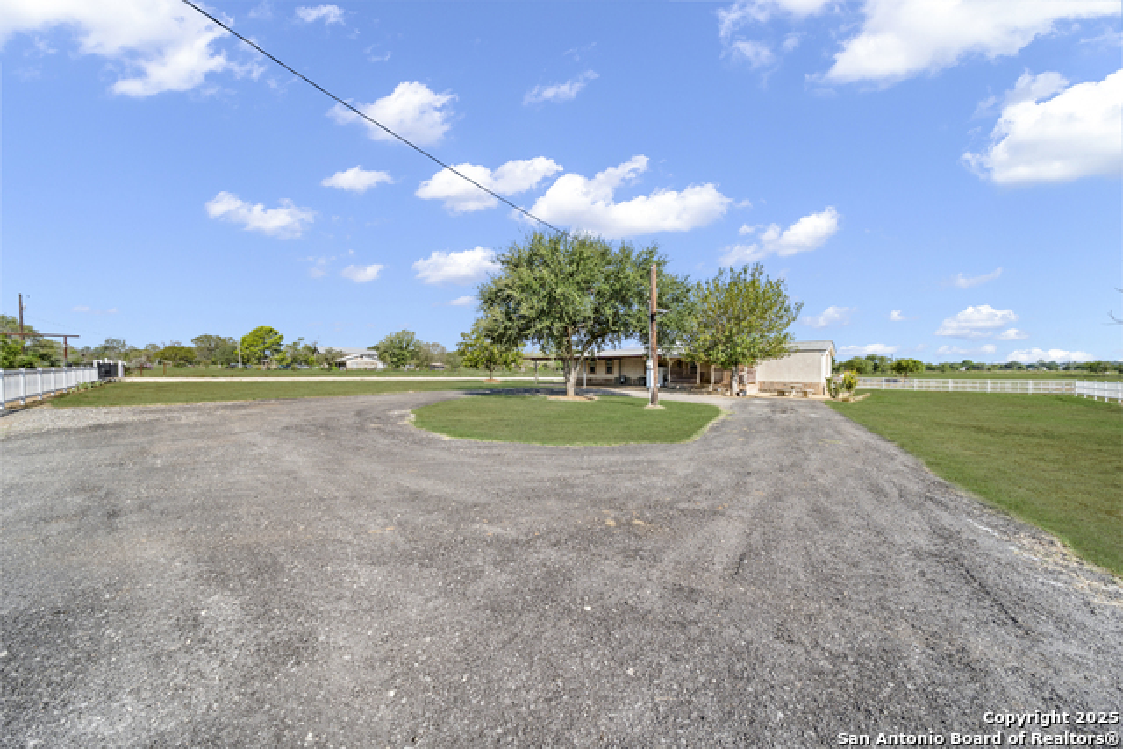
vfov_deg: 90.0
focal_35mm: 12
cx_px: 562
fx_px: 374
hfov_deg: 112.6
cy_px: 374
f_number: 9
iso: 400
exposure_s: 1/1600
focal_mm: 12
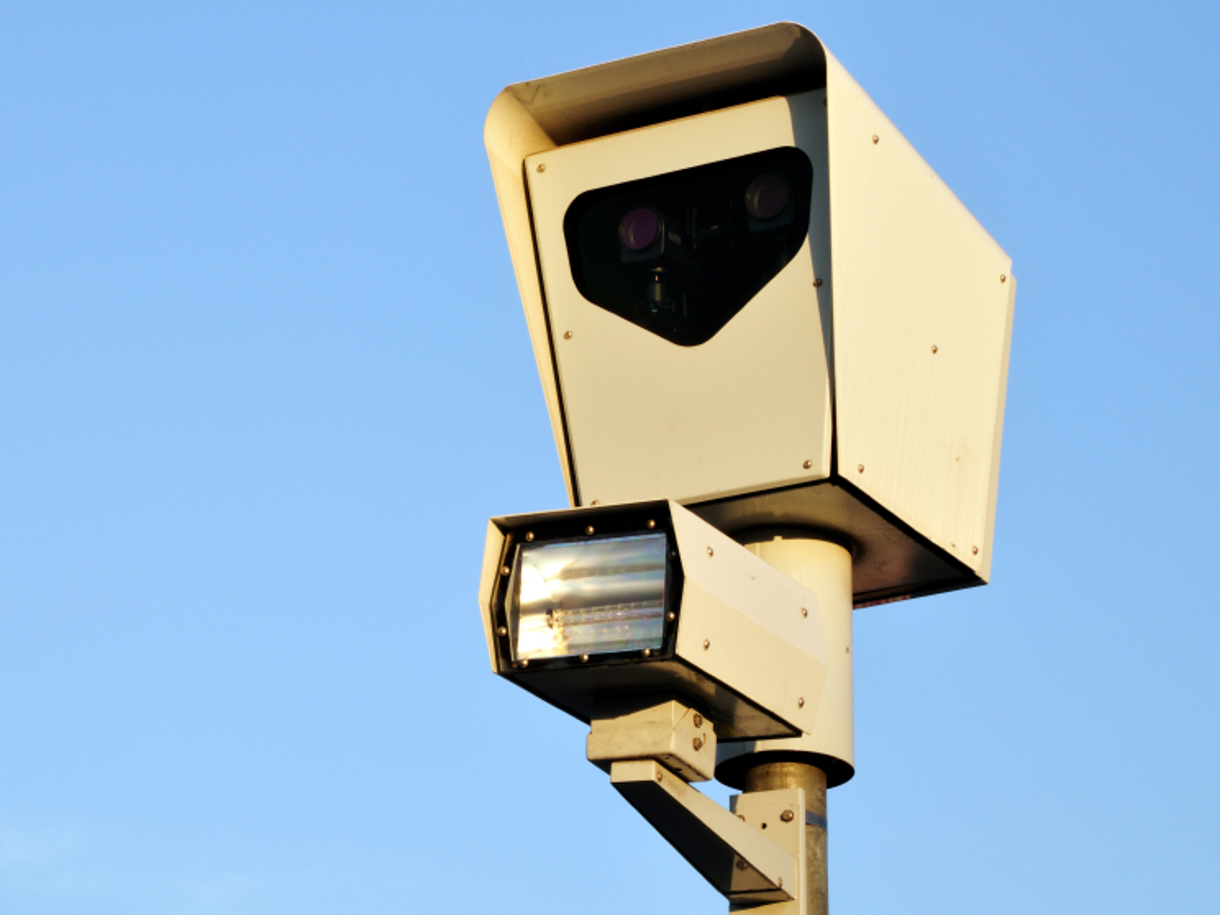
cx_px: 534
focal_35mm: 135
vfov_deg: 11.0
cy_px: 461
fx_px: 4758
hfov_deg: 14.6
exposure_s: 1/6
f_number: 29
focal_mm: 82
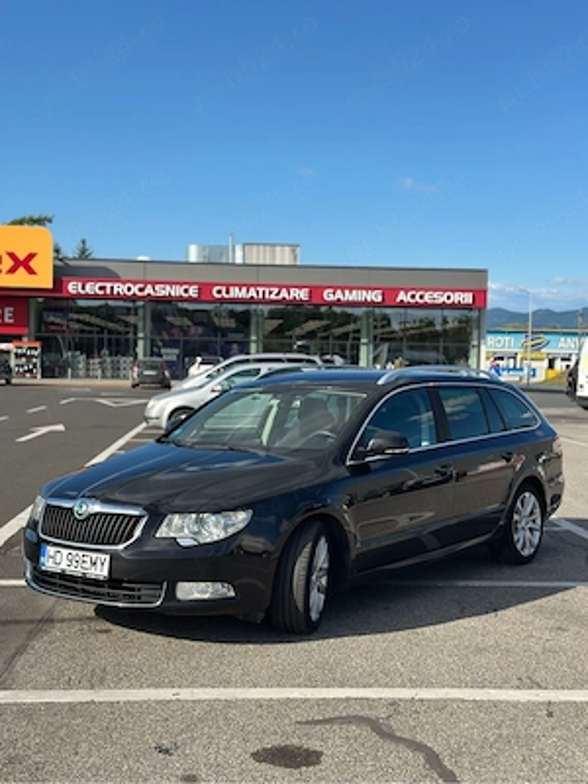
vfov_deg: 39.7
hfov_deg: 30.3
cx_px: 294
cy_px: 392
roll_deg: -2.4
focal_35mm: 48
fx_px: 1087
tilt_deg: -0.9
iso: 100
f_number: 1.78
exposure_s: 1/4566
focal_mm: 6.86
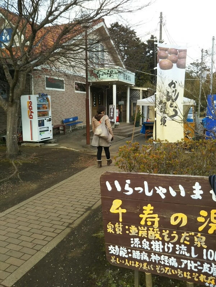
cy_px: 144
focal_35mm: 30
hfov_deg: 46.8
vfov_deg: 60.0
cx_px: 108
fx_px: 250
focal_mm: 4
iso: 25
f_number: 2.2
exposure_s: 1/302
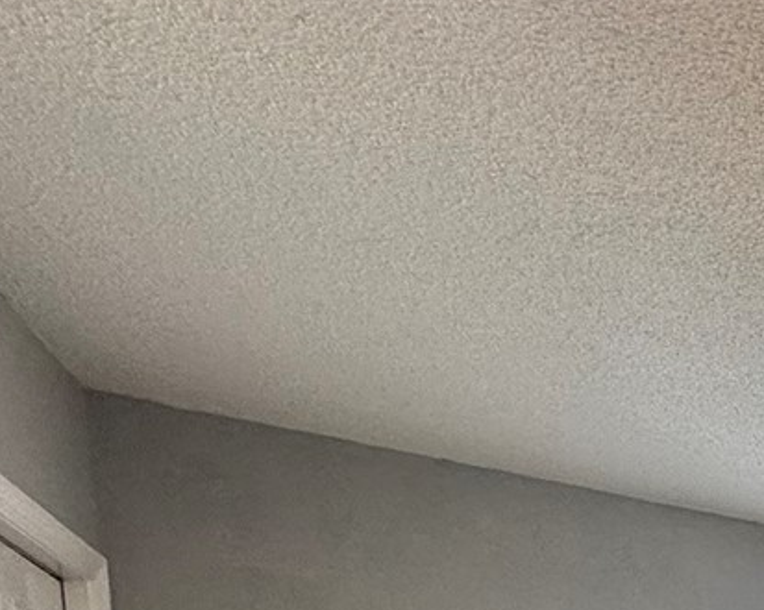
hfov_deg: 22.4
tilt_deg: -7.7
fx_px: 1198
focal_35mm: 53
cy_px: 1067
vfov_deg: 20.8
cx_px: 1345
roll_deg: -1.4
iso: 200
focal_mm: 2.22
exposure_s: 1/120
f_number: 2.2
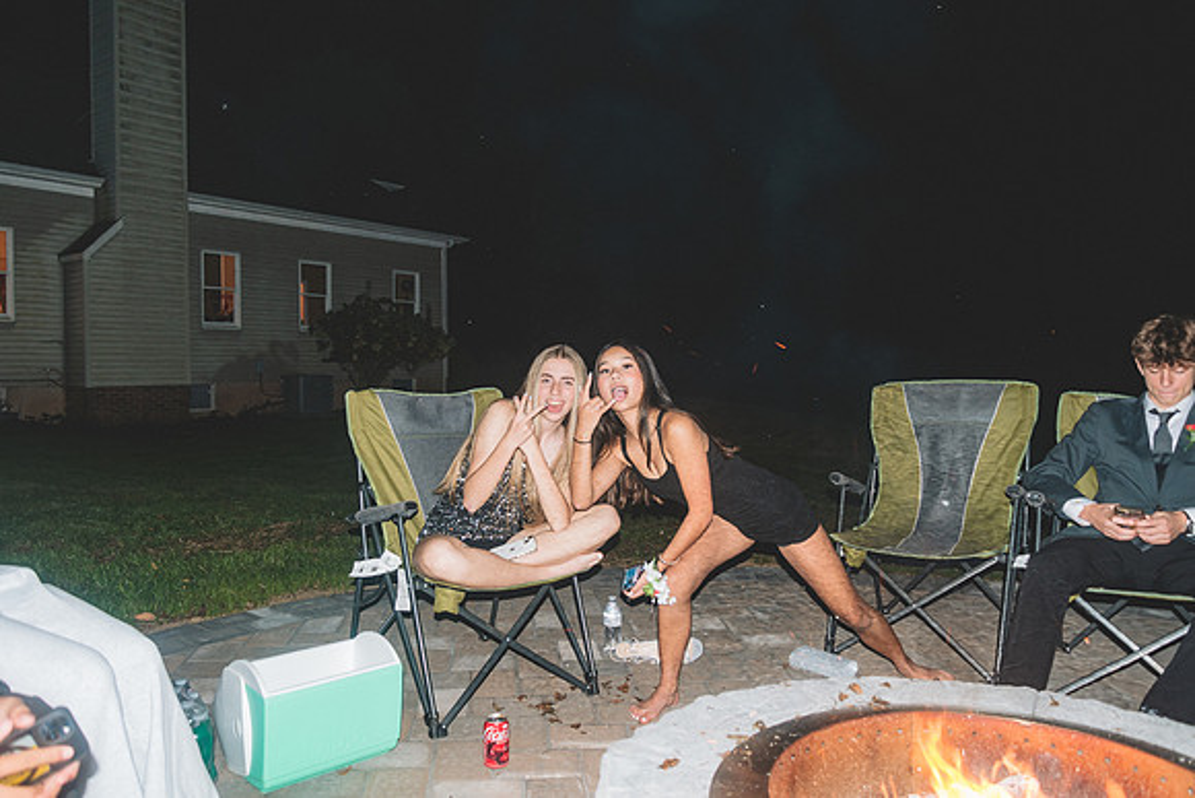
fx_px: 833
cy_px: 381
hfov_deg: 71.3
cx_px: 571
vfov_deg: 51.2
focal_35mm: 25
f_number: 4.5
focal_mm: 24
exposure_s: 1/60
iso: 500
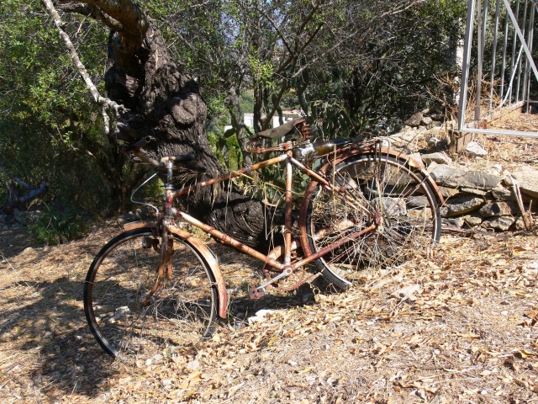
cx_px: 269
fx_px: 544
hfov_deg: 52.6
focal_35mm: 35
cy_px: 202
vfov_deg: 40.7
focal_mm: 7.4
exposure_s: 1/200
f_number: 5.6
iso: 80
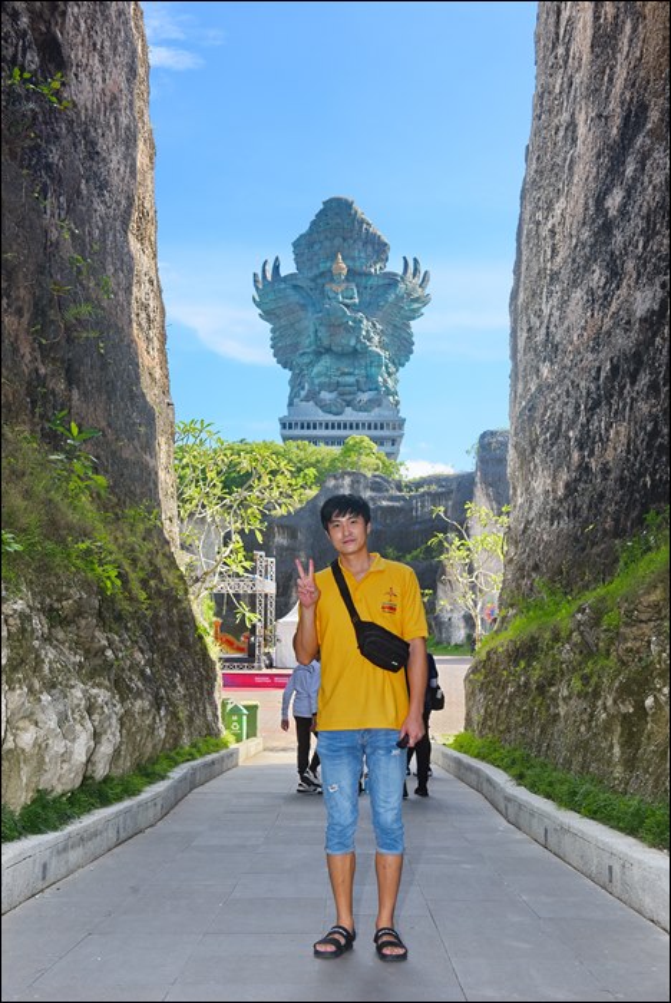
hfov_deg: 29.9
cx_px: 336
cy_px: 502
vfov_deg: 43.6
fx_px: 1256
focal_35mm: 45
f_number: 8
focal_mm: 45
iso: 100
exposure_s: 1/250
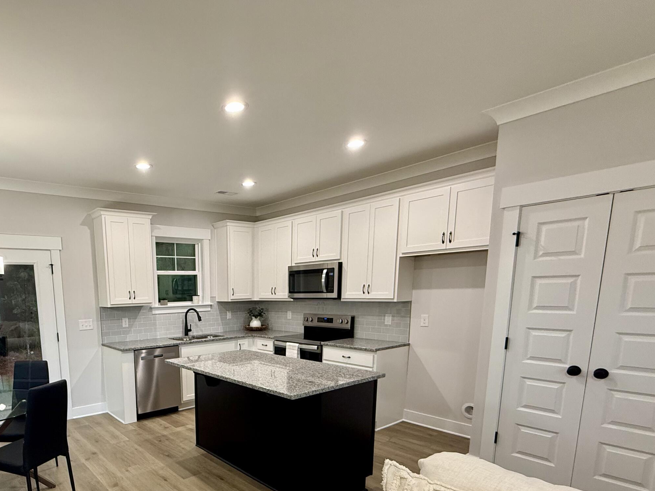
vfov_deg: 60.6
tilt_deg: -9.6
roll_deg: +1.5
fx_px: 397
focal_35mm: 21
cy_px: 358
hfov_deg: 75.9
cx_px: 206
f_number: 2.2
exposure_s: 1/120
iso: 250
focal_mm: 2.22
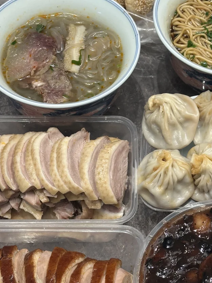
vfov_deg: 23.6
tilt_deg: -55.2
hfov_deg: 17.7
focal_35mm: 83
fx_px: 678
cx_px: 137
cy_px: 144
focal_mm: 6.86
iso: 40
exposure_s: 1/100
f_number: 1.78
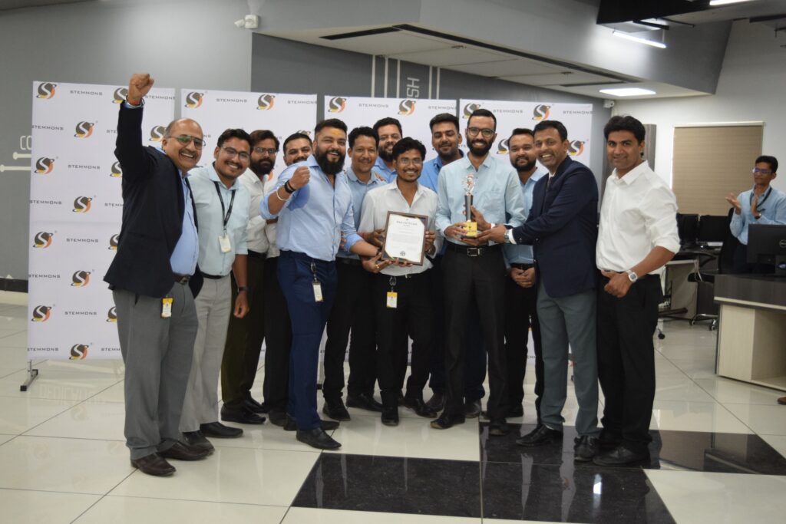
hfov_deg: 46.4
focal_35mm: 42
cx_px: 393
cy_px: 262
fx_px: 917
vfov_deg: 31.9
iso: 1600
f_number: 4.2
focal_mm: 28
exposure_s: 1/80
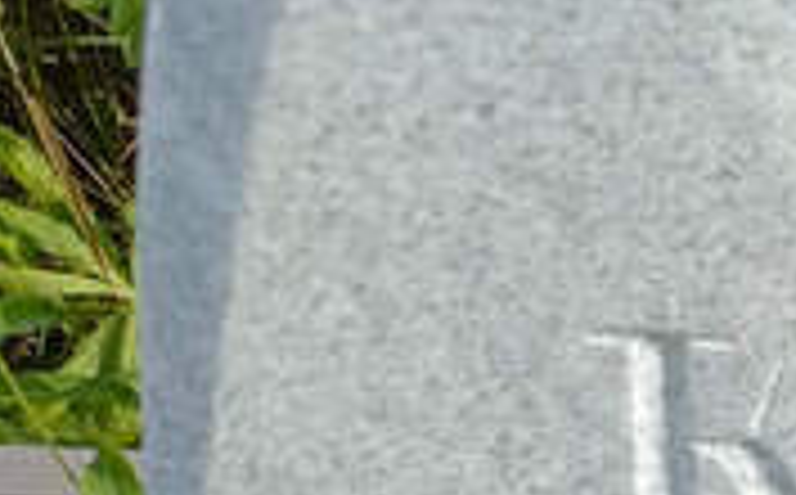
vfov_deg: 9.6
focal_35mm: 120
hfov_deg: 13.6
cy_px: 1202
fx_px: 2599
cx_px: 1790
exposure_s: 1/658
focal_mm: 4.76
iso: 113
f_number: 1.69
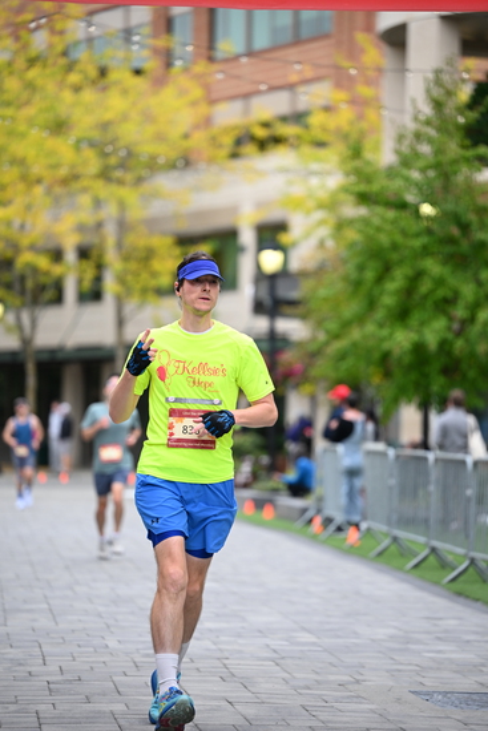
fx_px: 2845
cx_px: 244
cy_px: 366
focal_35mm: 140
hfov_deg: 9.8
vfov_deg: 14.6
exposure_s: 1/2000
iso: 640
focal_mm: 140
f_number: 2.8
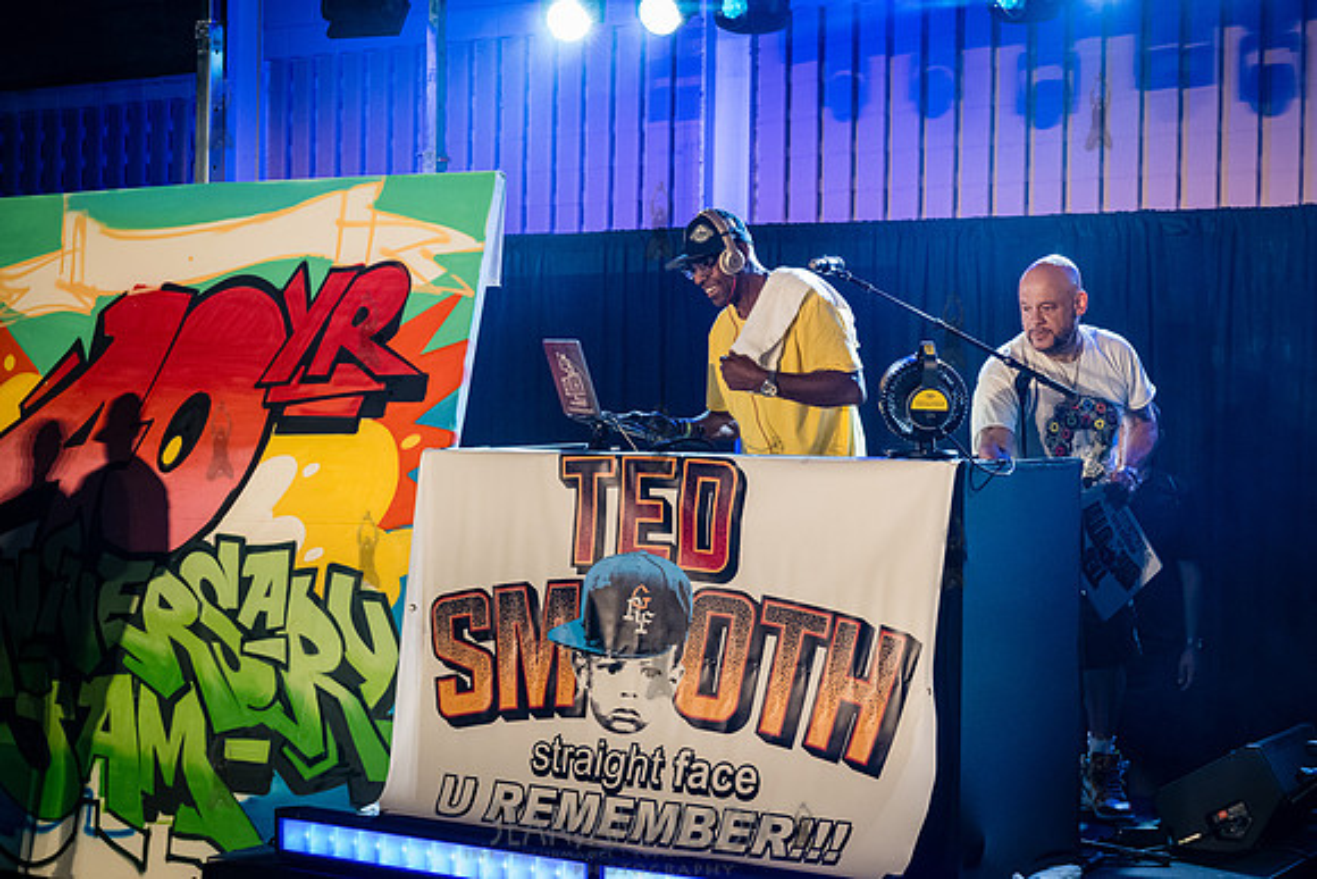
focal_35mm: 62
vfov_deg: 21.9
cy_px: 440
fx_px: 2269
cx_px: 658
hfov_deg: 32.4
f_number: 5.6
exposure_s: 1/320
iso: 8000
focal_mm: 62
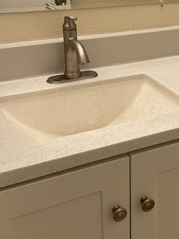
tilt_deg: -19.4
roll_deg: -2.0
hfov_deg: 25.7
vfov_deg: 34.6
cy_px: 79
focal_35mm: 55
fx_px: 379
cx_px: 163
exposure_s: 1/120
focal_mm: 4.2
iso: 125
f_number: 1.6
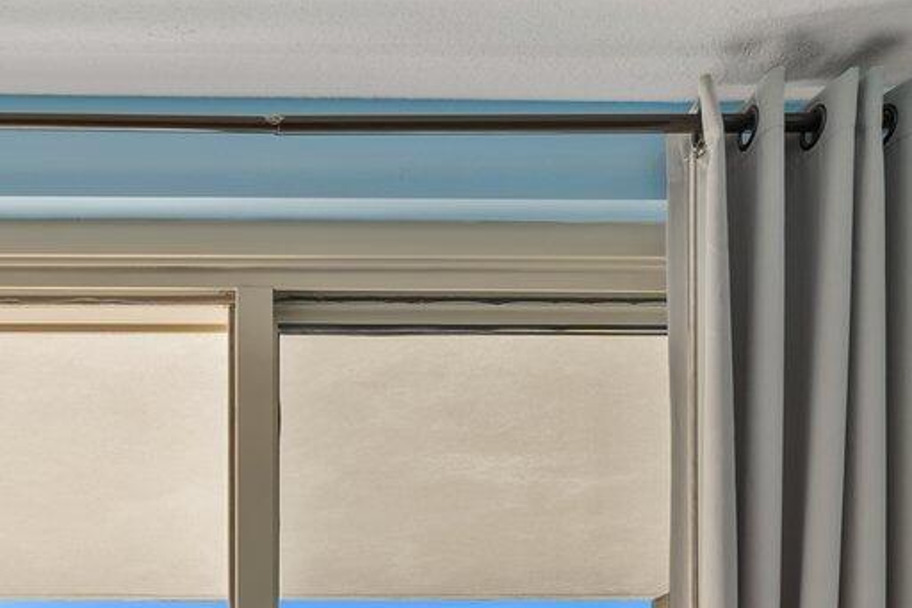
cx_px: -128
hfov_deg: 29.1
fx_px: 1550
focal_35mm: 61
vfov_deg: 17.5
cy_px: 1130
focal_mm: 15.3
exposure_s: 1/5
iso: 100
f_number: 8
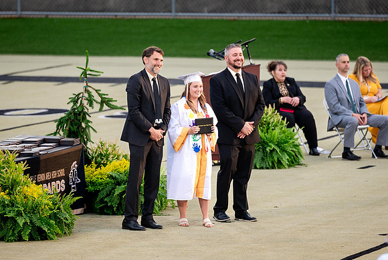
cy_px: 117
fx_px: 4315
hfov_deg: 5.1
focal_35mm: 400
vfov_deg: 3.5
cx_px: 186
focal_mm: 200
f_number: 2.8
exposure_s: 1/500
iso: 400
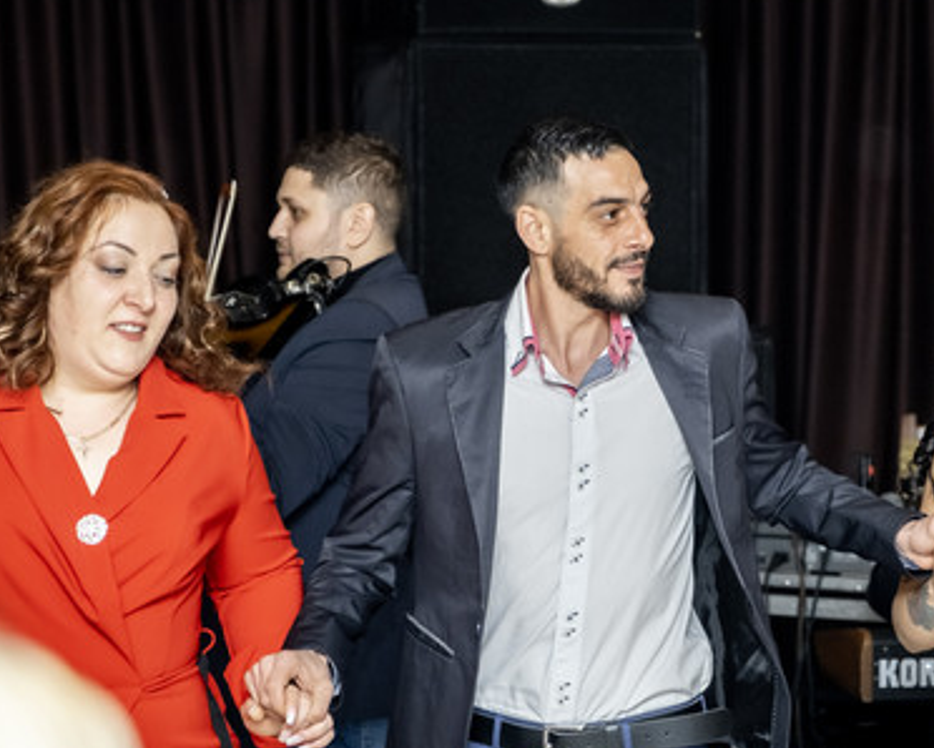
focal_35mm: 134
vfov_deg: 11.5
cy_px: 438
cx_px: 648
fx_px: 3706
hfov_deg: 14.3
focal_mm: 55
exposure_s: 1/160
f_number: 2.8
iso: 800
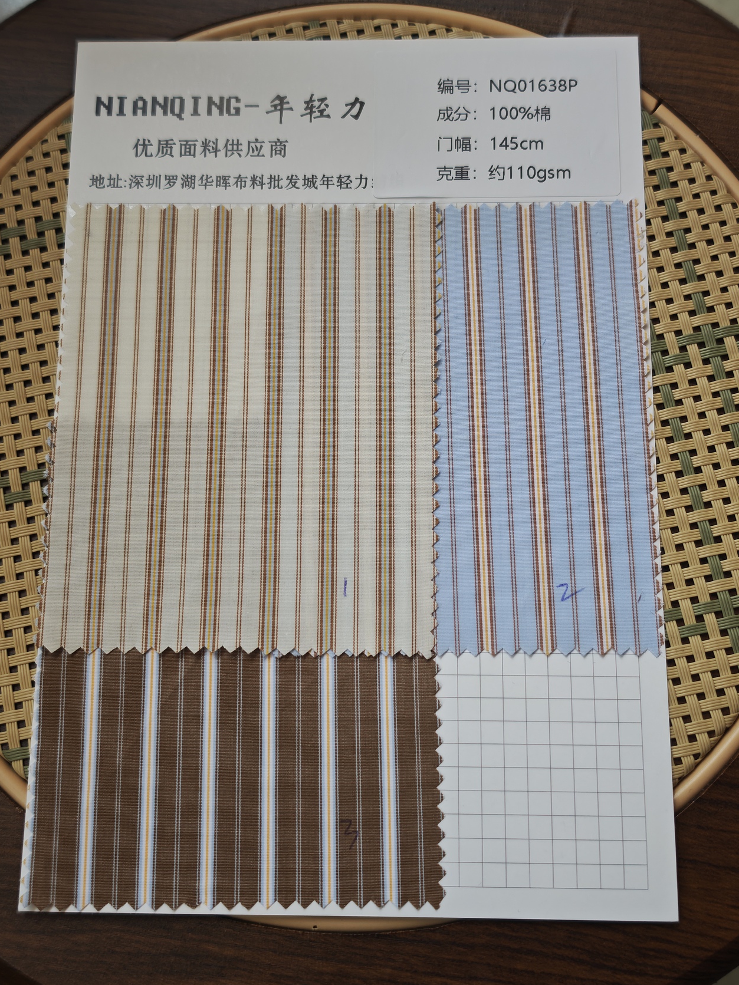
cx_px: 369
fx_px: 1366
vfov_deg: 39.7
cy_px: 488
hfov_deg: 30.3
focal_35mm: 48
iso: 125
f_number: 1.44
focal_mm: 6.68
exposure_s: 1/100
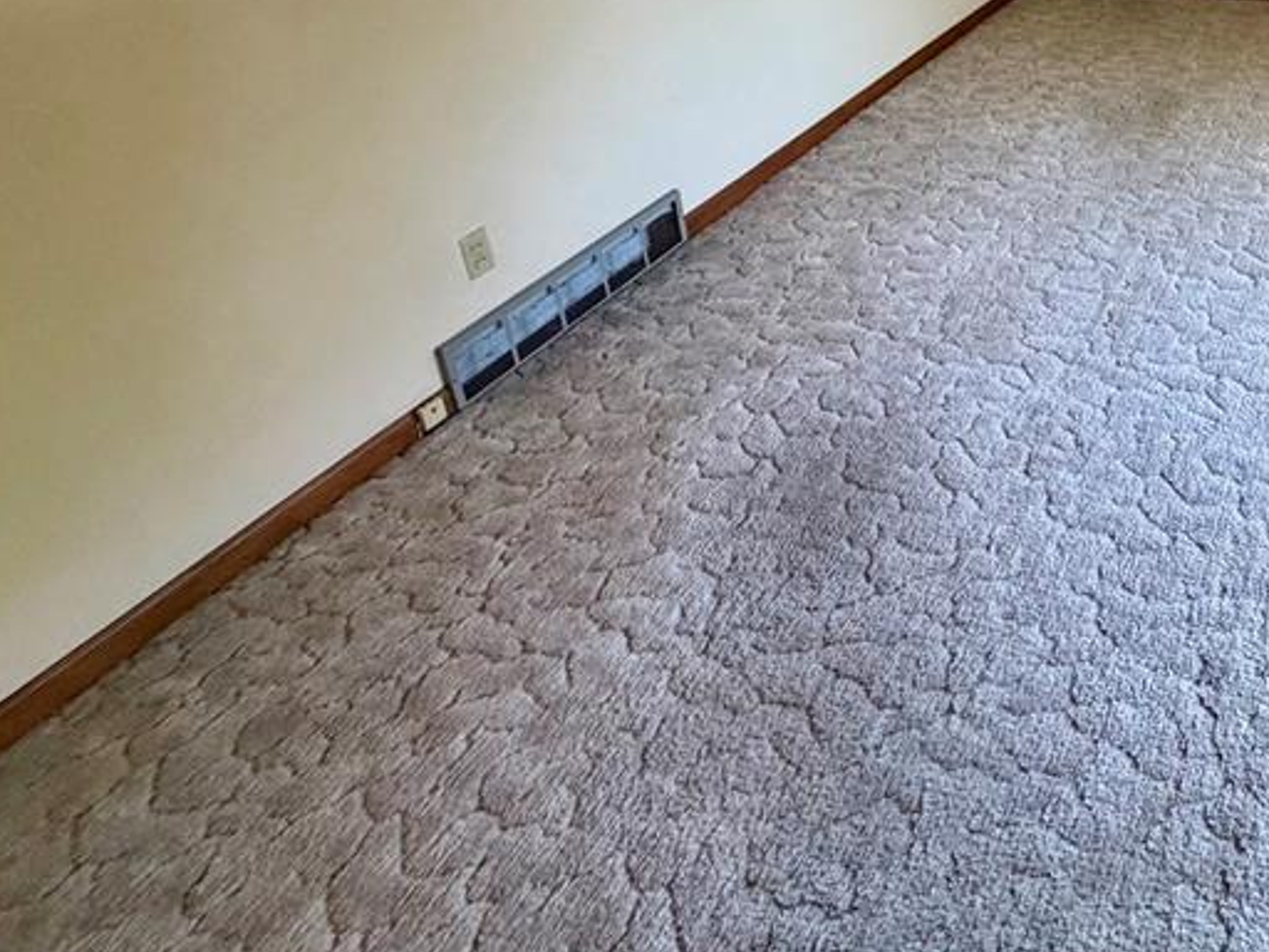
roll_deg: +2.2
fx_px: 1026
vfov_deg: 43.4
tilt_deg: -19.5
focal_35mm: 28
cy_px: 22
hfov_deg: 54.6
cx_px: 1160
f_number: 2.2
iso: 320
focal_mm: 2.22
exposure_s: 1/120
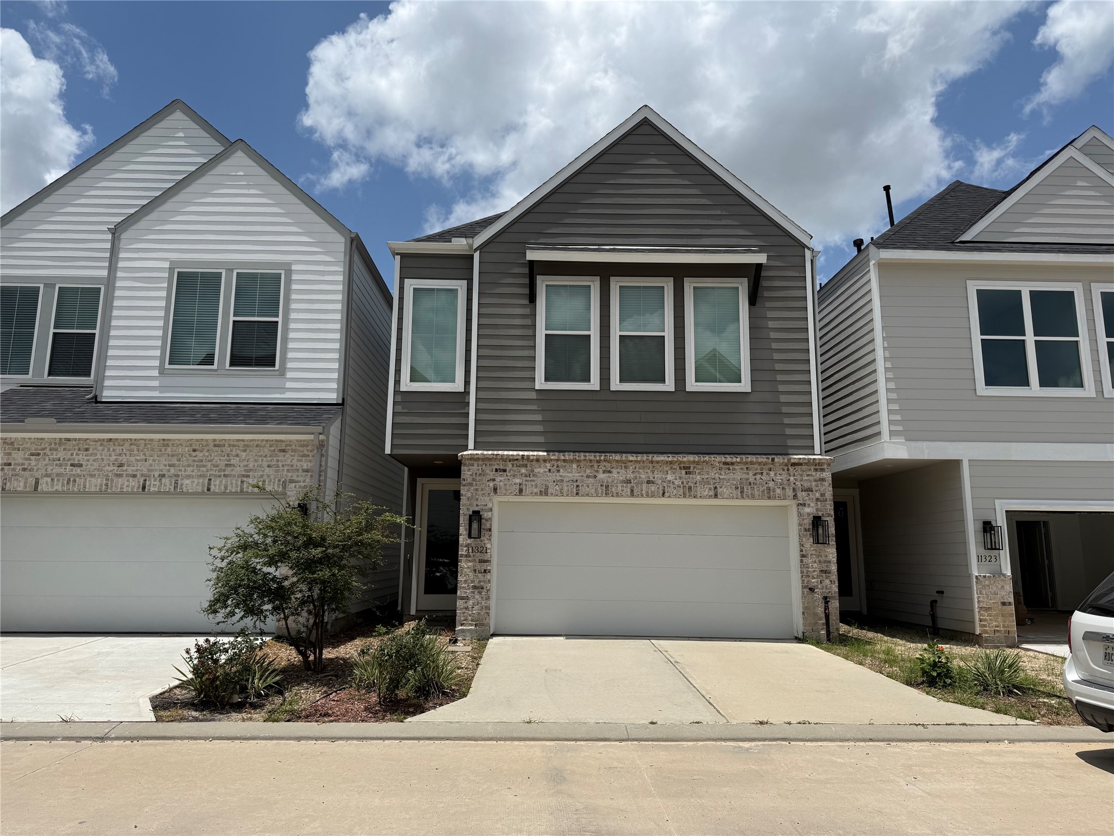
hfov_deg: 71.6
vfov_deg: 56.8
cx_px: 557
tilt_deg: +10.7
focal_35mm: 24
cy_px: 418
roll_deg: -0.8
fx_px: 772
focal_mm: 6.76
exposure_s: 1/10309
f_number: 1.78
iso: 80
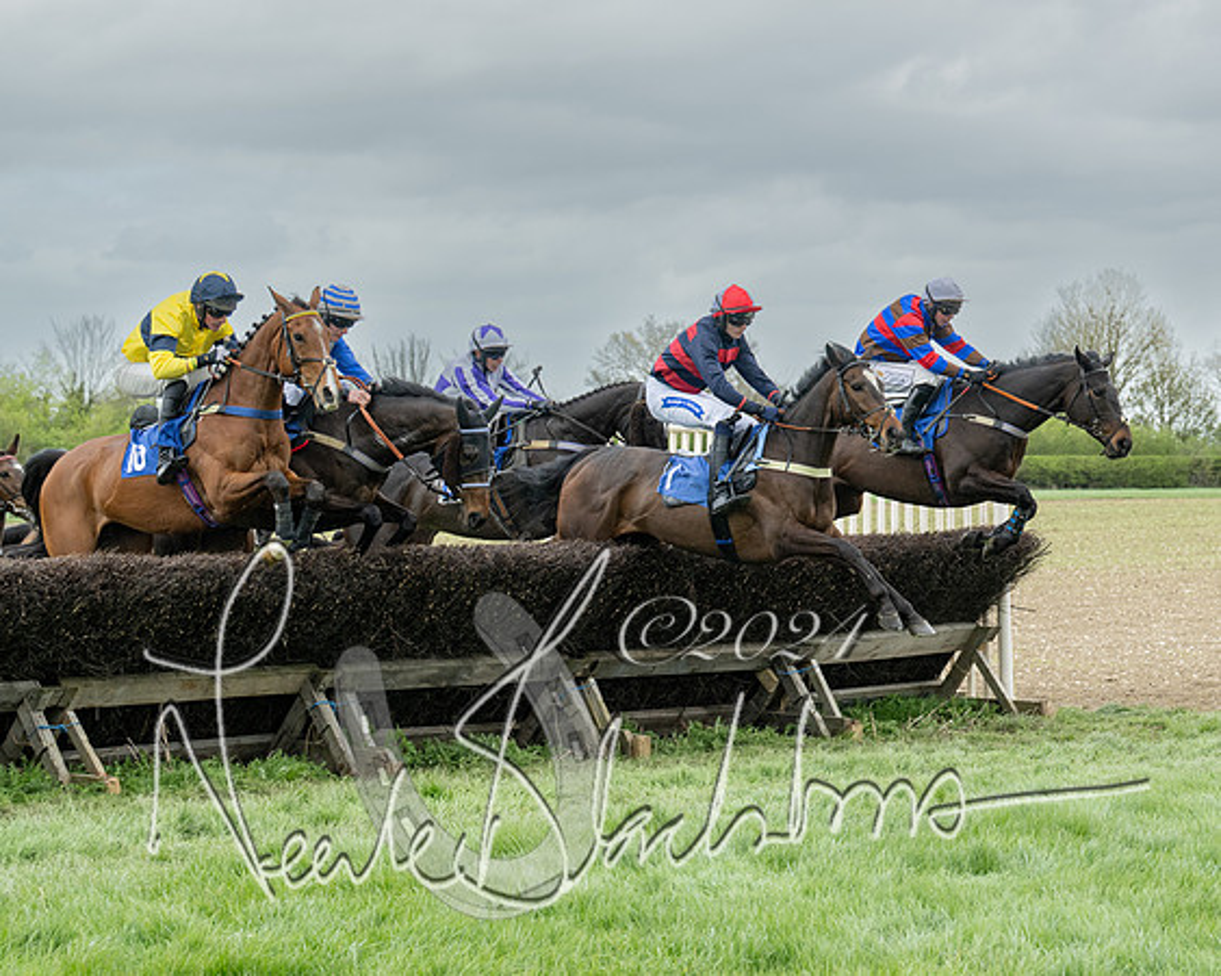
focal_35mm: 101
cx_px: 737
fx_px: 3656
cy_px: 583
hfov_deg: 18.9
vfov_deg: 15.2
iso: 400
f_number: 5
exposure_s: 1/1000
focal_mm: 70
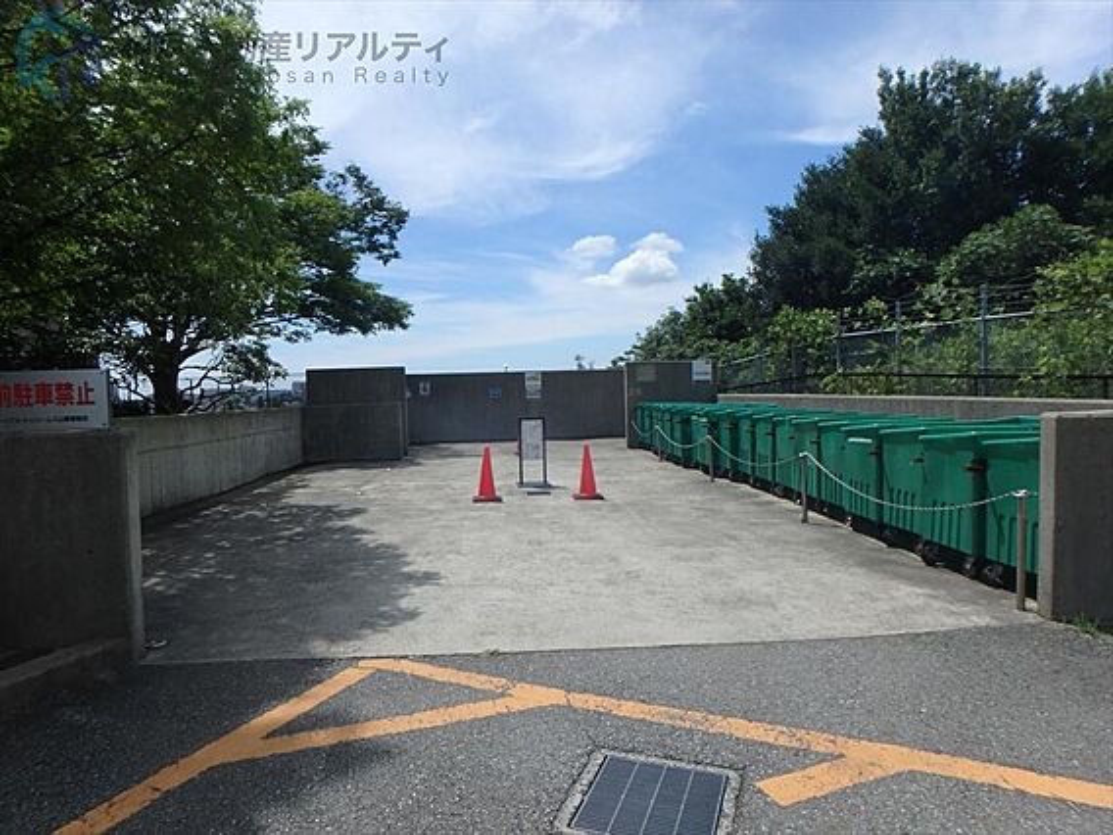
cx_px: 556
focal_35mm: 21
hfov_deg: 79.0
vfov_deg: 63.4
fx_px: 675
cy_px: 418
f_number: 6
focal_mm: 3.7
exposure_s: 1/800
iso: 125
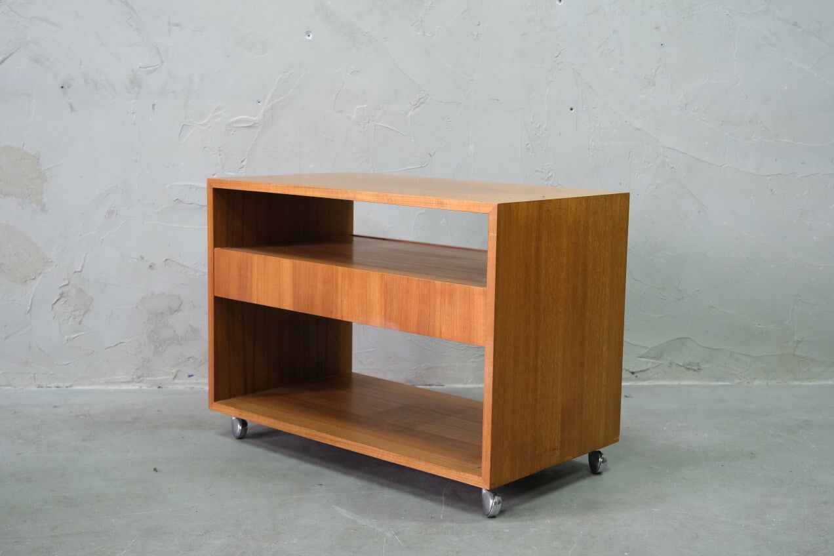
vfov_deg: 29.2
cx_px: 417
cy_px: 278
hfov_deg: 42.7
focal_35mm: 46
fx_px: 1066
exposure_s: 1/45
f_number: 4
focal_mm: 30.8
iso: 2500
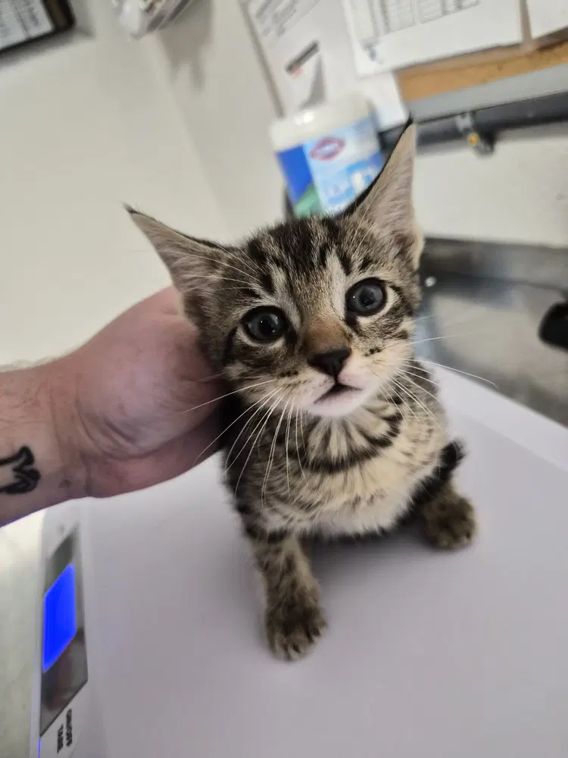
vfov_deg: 73.9
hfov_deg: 58.9
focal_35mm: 23
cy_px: 379
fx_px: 503
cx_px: 284
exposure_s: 1/120
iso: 800
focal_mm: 5.4
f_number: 1.8
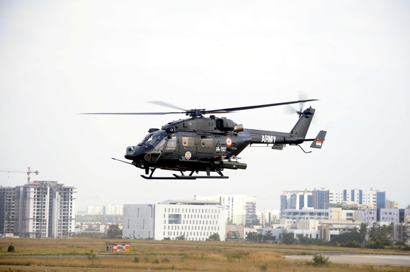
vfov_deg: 9.6
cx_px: 205
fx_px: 1621
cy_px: 136
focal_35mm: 142
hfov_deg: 14.4
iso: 200
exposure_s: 1/250
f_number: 5.6
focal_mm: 95
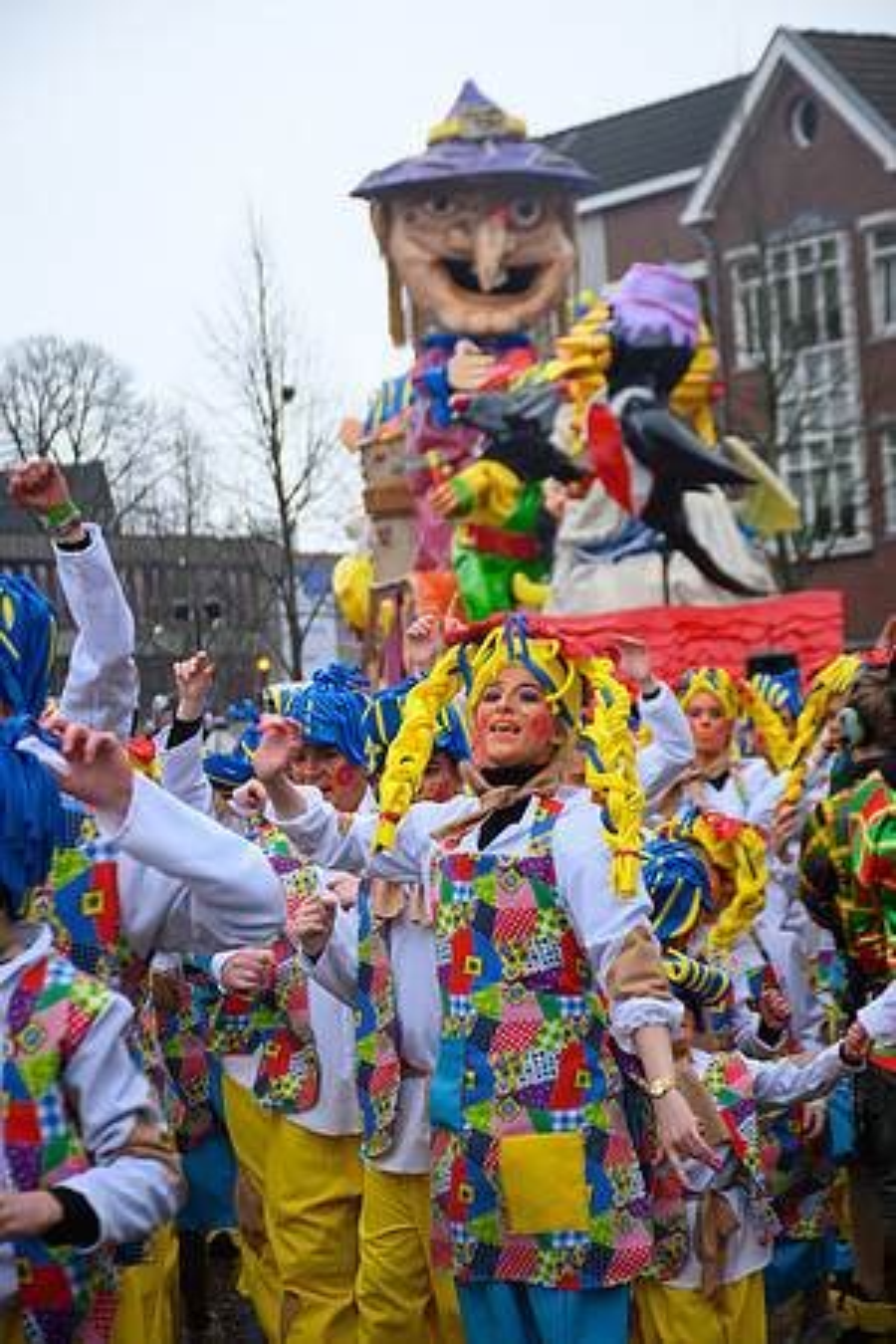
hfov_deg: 12.2
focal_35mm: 112
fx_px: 4200
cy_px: 672
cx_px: 448
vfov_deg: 18.2
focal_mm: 75
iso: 400
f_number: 5
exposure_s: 1/200
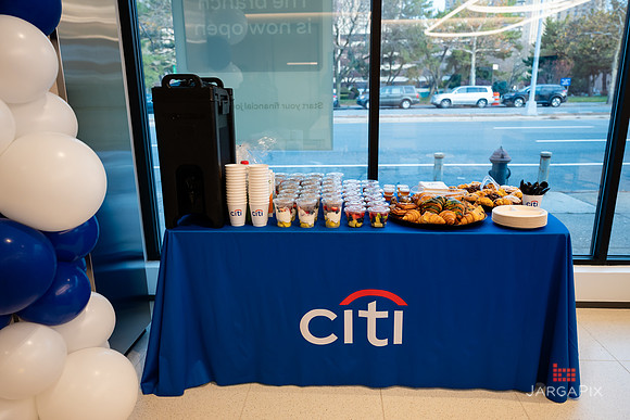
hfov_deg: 67.3
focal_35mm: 27
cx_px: 315
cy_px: 213
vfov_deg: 47.9
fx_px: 474
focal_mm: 26
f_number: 3.2
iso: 400
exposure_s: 1/200
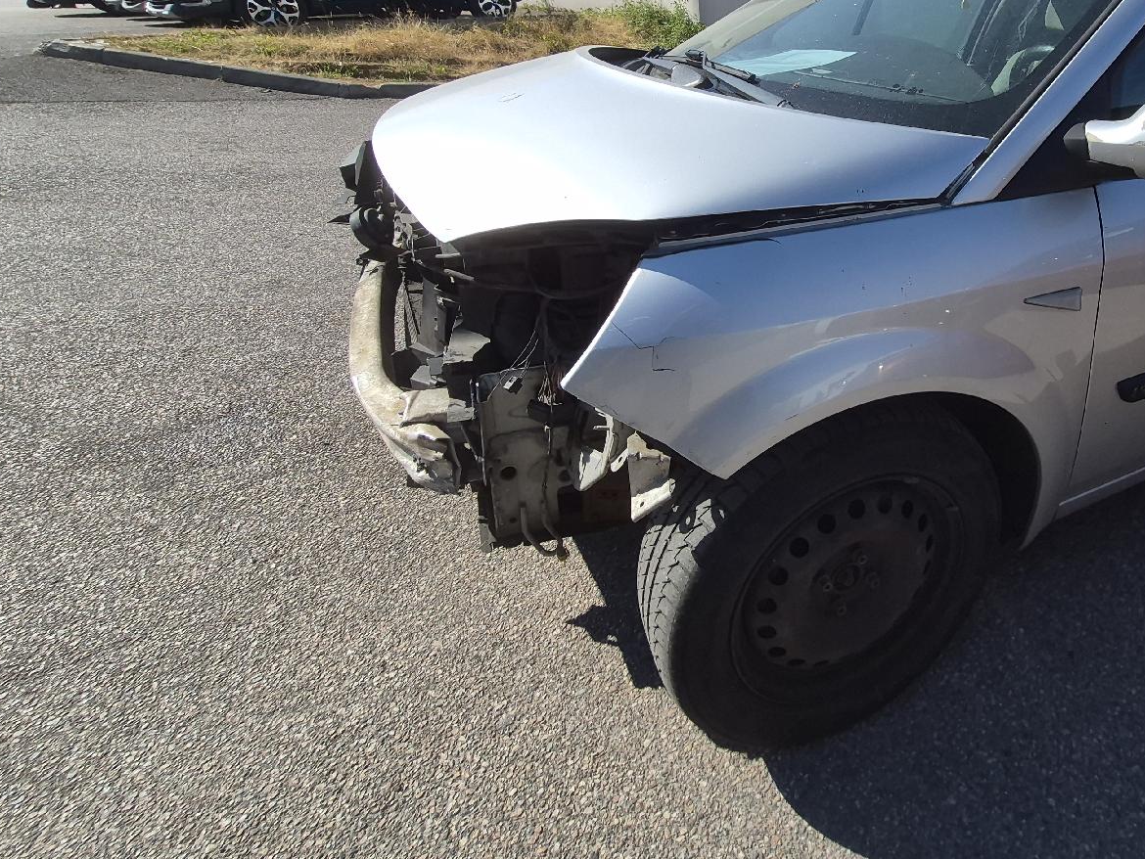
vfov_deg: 62.9
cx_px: 835
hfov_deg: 76.7
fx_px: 662
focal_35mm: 20
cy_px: 237
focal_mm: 1.74
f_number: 2.2
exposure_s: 1/1667
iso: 40
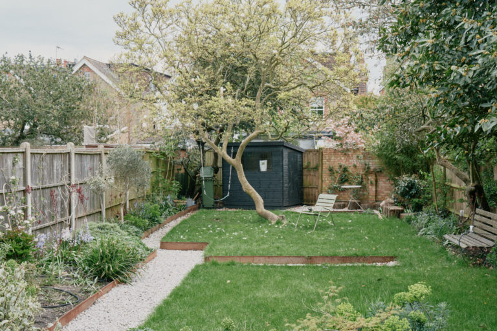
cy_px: 166
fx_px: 580
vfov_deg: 31.9
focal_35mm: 42
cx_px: 248
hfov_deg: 46.4
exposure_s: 1/50
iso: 200
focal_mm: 28.3
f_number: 11
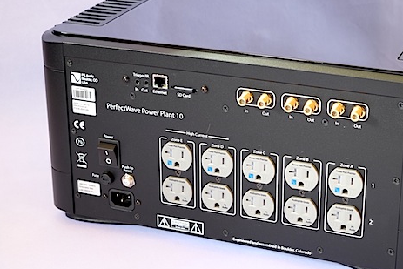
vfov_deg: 15.9
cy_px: 136
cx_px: 200
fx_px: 963
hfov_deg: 23.6
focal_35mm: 86
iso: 400
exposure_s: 3
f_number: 8
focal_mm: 55
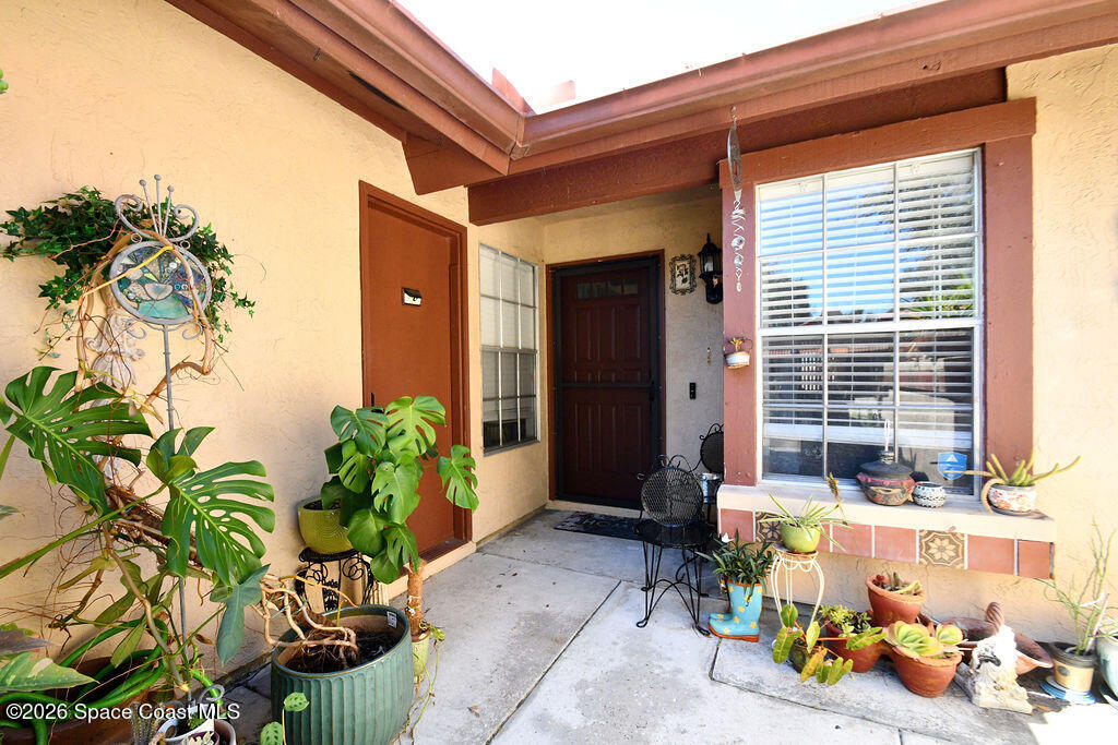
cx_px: 559
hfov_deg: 100.4
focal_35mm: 15
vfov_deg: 77.3
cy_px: 372
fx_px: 466
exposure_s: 1/320
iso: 1250
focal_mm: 10
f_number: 9
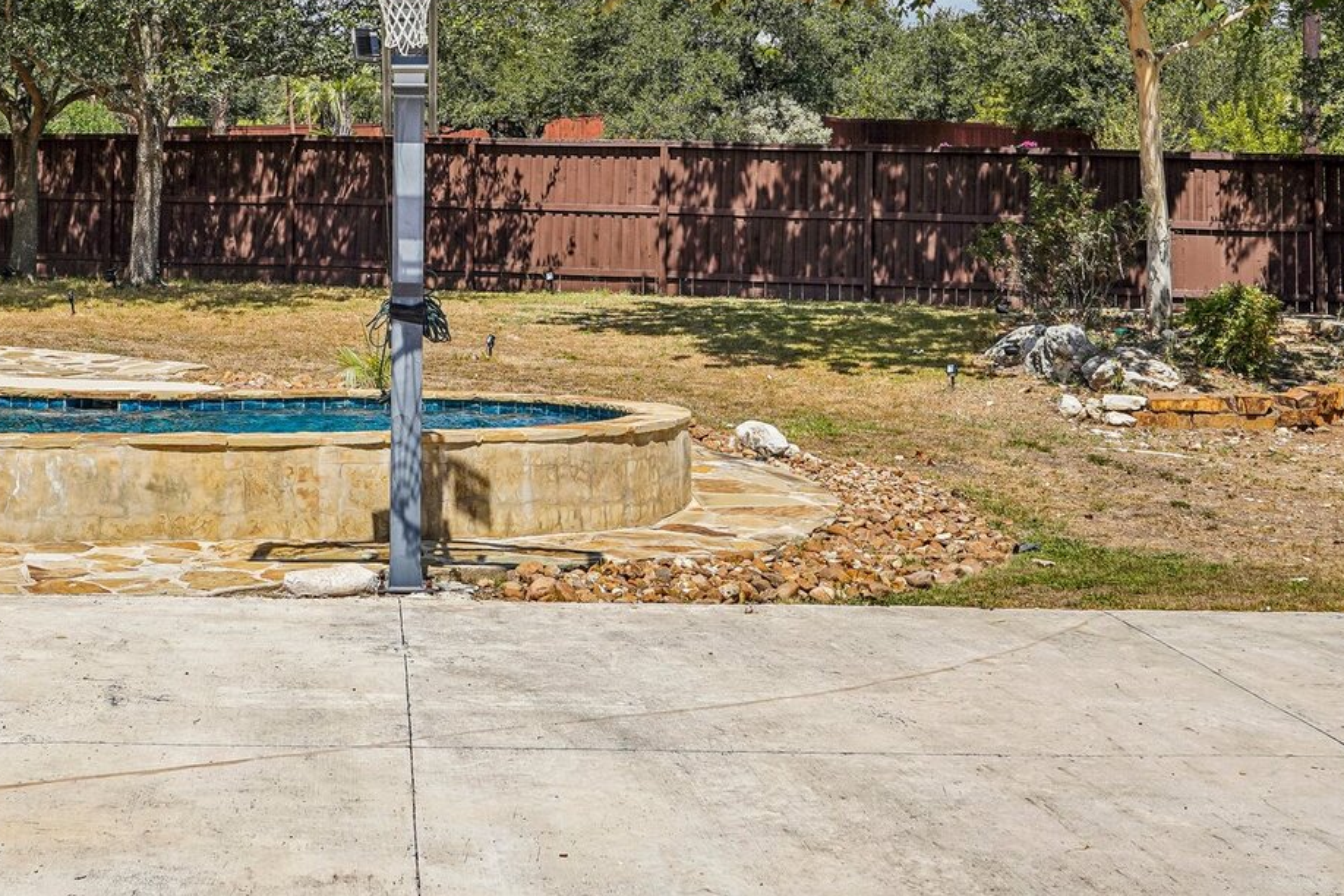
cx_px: 417
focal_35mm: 61
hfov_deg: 32.6
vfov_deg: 22.0
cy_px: 165
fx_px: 2273
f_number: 8
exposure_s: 1/320
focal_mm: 34.5
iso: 100
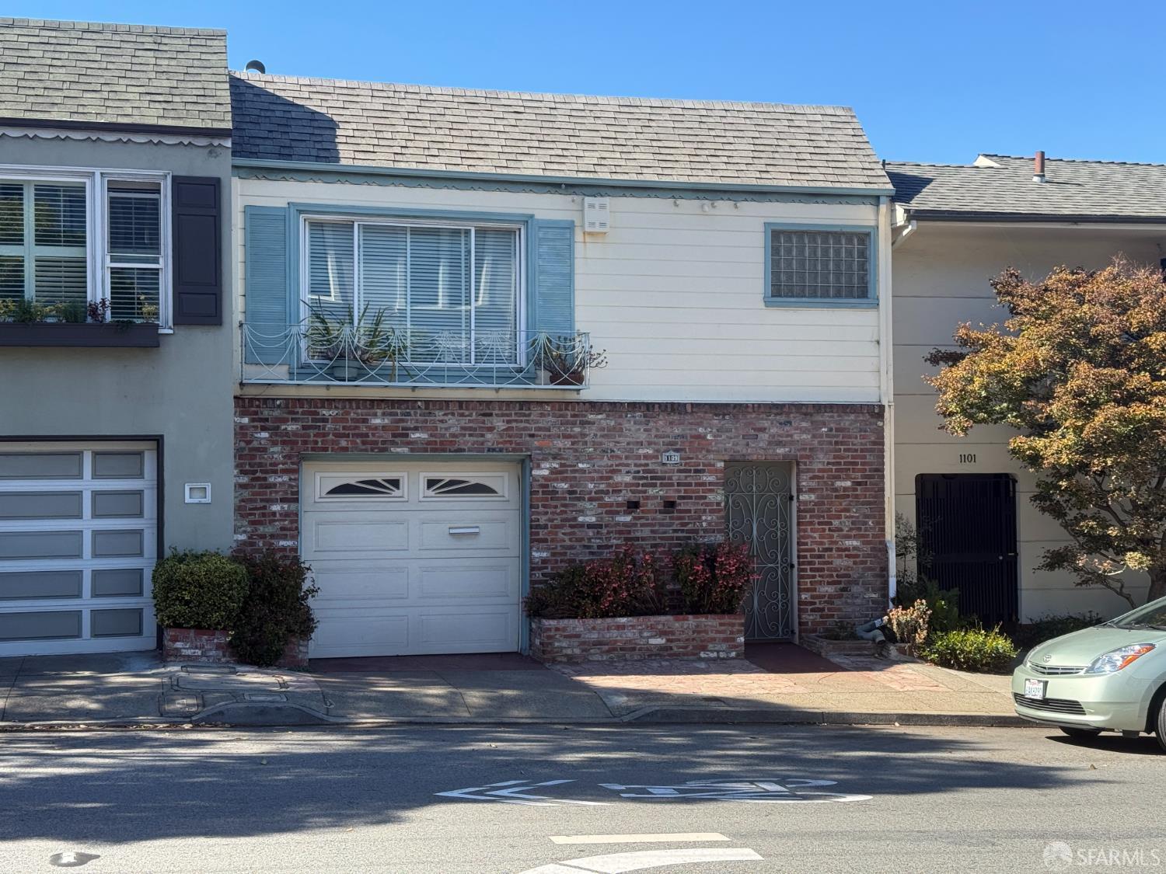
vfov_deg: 30.3
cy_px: 437
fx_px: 1617
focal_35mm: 48
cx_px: 583
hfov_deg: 39.7
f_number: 1.78
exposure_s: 1/1307
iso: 80
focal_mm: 6.76
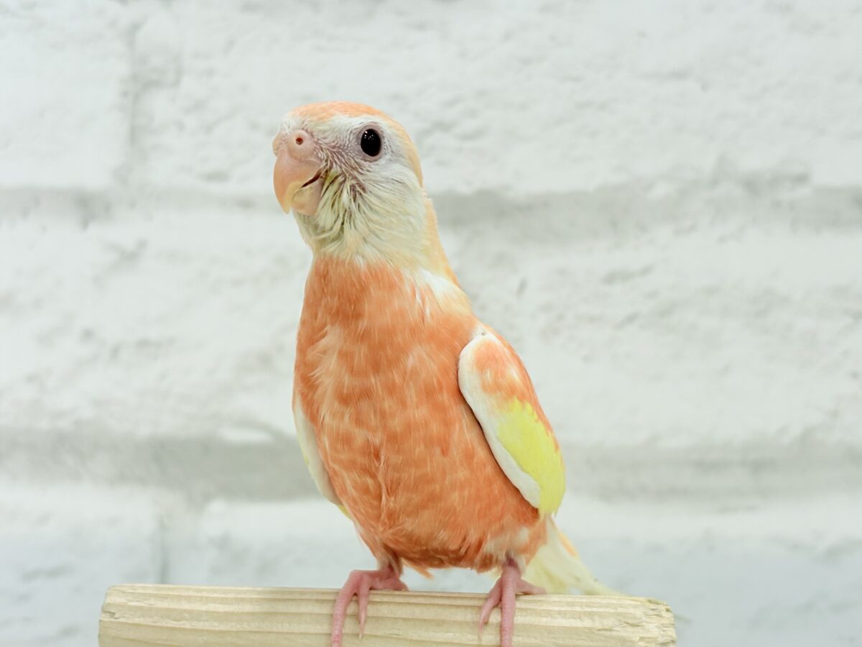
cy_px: 324
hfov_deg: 36.8
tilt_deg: -1.0
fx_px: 1295
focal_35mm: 52
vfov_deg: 28.0
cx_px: 431
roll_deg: -0.3
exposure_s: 1/50
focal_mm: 5.96
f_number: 1.6
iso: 32
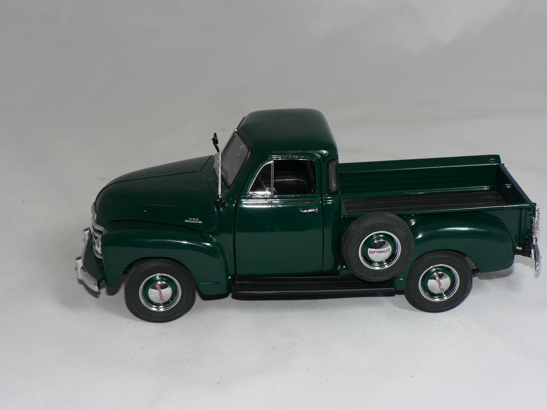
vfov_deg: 24.4
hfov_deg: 32.2
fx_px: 948
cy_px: 205
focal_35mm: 60
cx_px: 274
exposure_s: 1/60
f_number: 4
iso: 80
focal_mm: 10.1
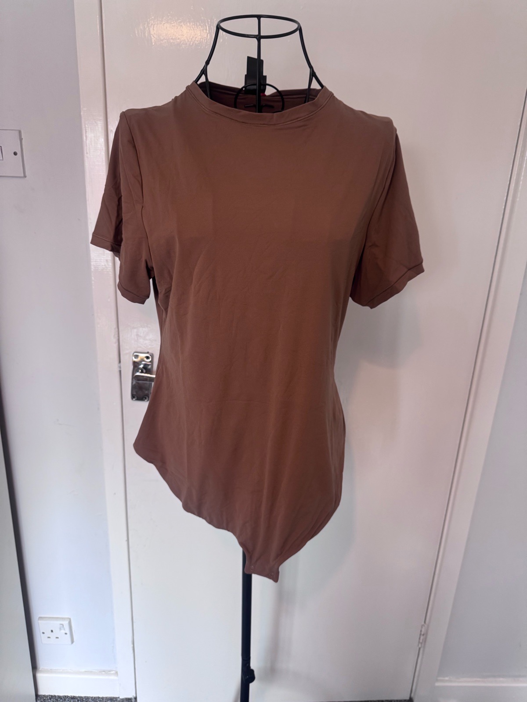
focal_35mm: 24
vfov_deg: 71.6
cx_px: 264
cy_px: 351
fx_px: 487
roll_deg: -2.9
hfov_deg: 56.8
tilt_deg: -19.1
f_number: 1.78
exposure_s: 1/100
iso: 160
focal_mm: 6.76
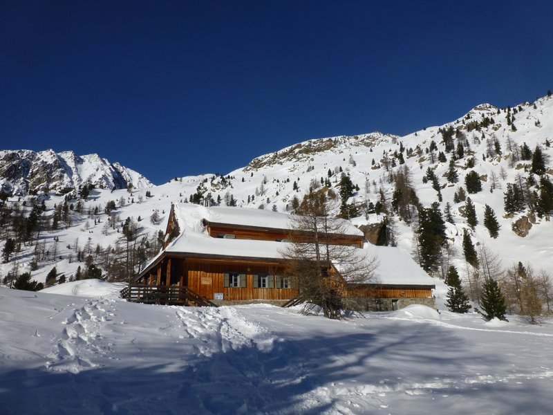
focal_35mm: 24
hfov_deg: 71.6
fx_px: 383
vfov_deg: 56.8
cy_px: 208
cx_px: 276
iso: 100
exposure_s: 1/1600
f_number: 4.5
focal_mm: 4.3
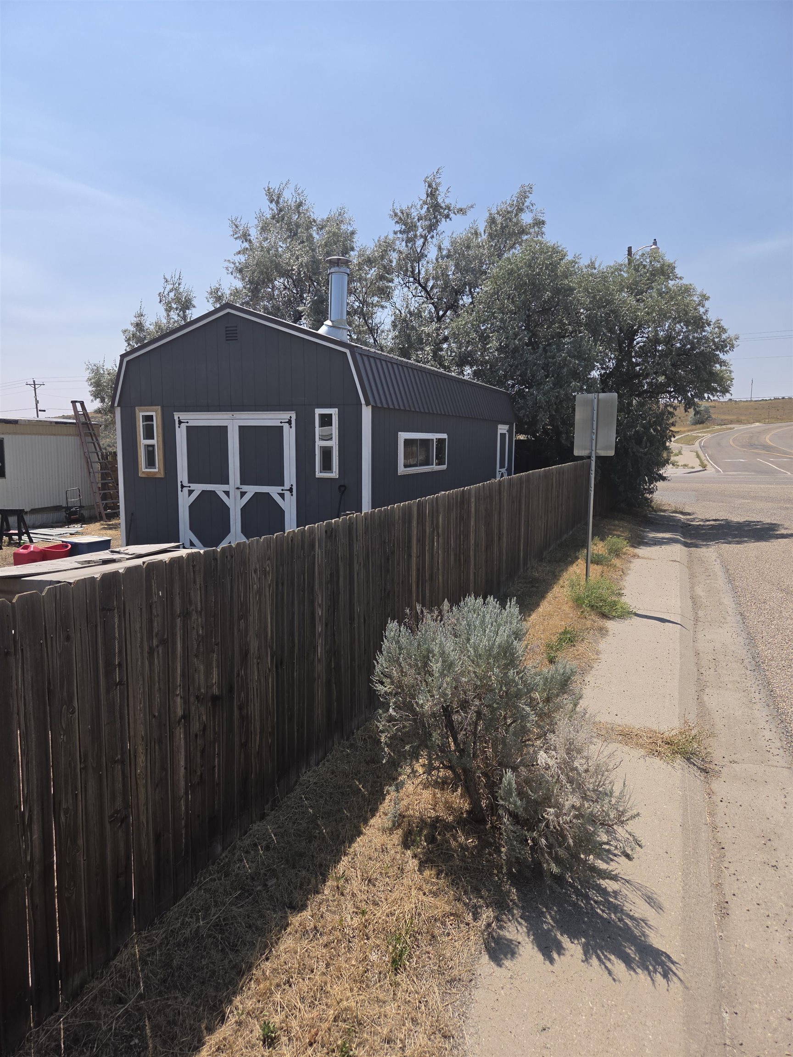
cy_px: 528
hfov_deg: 58.9
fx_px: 703
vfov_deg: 73.9
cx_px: 396
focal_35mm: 23
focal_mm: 5.4
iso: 25
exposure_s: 1/1636
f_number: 1.8
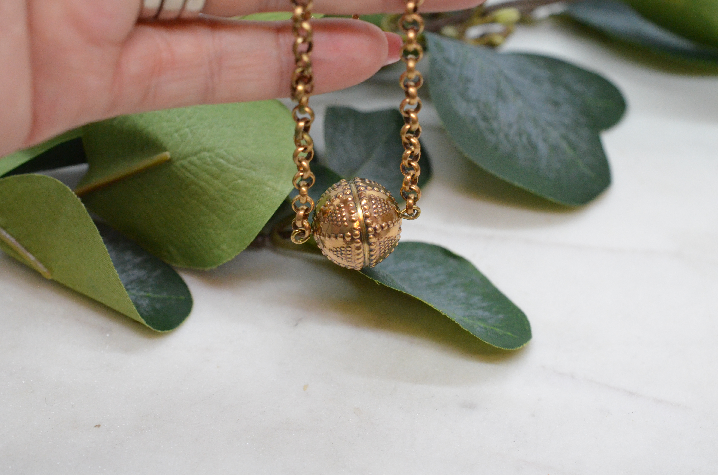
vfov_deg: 20.8
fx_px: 1294
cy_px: 232
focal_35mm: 65
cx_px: 344
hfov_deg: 31.0
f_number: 6.3
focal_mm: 40
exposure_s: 1/800
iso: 3200
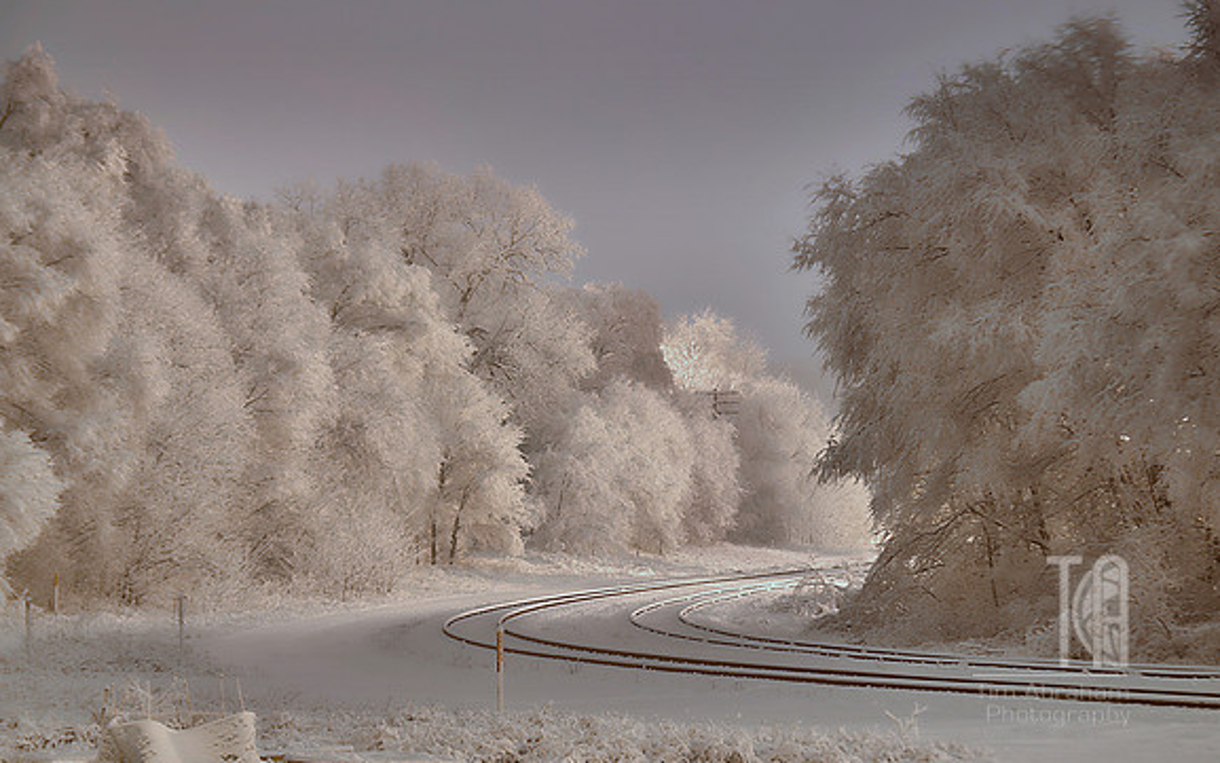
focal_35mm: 184
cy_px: 378
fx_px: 6120
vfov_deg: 7.1
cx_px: 611
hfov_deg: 11.4
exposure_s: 20
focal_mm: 120
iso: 100
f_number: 8
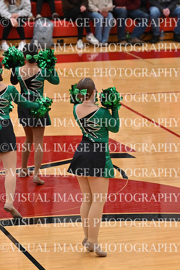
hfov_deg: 6.1
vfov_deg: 9.1
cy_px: 135
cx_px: 90
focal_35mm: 225
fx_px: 1686
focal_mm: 150
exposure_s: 1/400
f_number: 4
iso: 8000
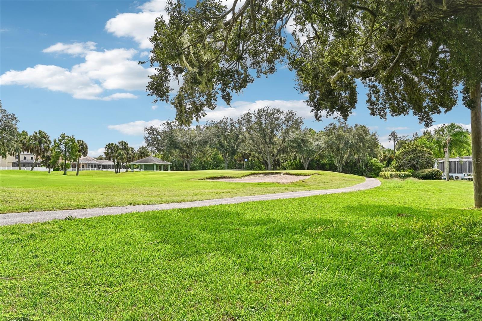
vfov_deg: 43.6
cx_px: 241
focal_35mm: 30
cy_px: 160
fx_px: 402
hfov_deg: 61.9
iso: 400
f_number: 8
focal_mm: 30
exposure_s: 1/1250
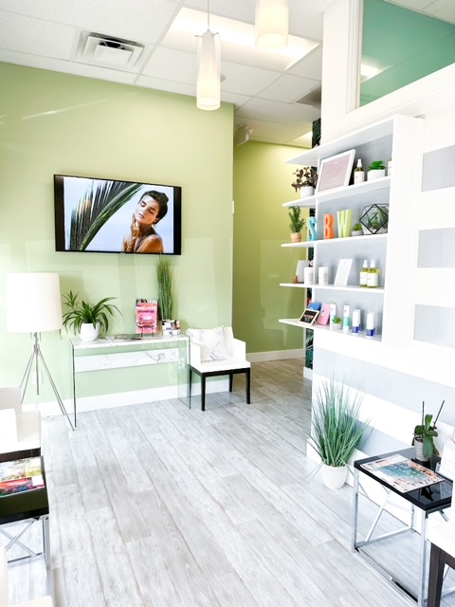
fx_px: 421
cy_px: 304
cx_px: 228
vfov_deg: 71.6
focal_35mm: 24
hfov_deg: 56.8
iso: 64
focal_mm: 6.86
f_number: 1.8
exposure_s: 1/230
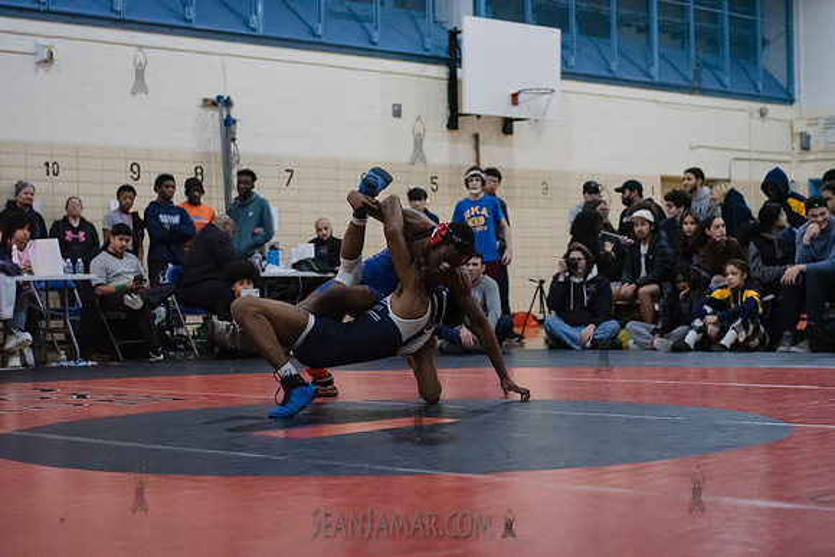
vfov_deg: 19.5
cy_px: 278
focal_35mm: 70
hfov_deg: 28.8
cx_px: 418
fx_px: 1624
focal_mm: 70
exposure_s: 1/400
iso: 8000
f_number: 3.2
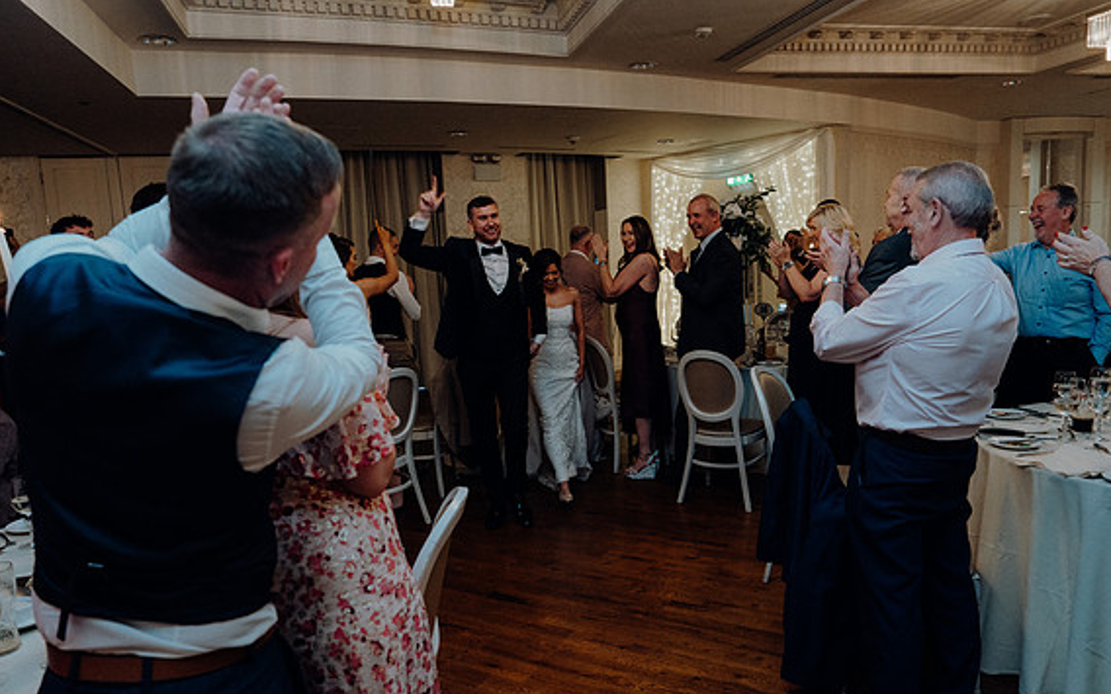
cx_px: 550
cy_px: 374
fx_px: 757
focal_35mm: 25
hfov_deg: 72.5
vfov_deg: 49.2
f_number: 3.5
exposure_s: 1/160
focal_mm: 24
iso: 2500
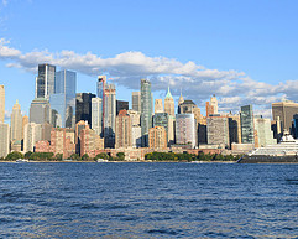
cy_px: 32
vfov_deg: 23.3
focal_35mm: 64
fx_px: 565
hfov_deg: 29.4
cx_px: 103
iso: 100
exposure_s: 1/320
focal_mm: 28
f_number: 7.1
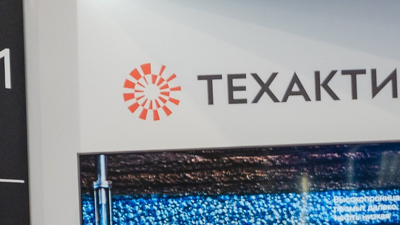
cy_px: 397
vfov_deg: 5.5
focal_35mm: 219
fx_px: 2323
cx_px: 692
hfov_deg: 9.4
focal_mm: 54
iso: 1600
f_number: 3.2
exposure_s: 1/500
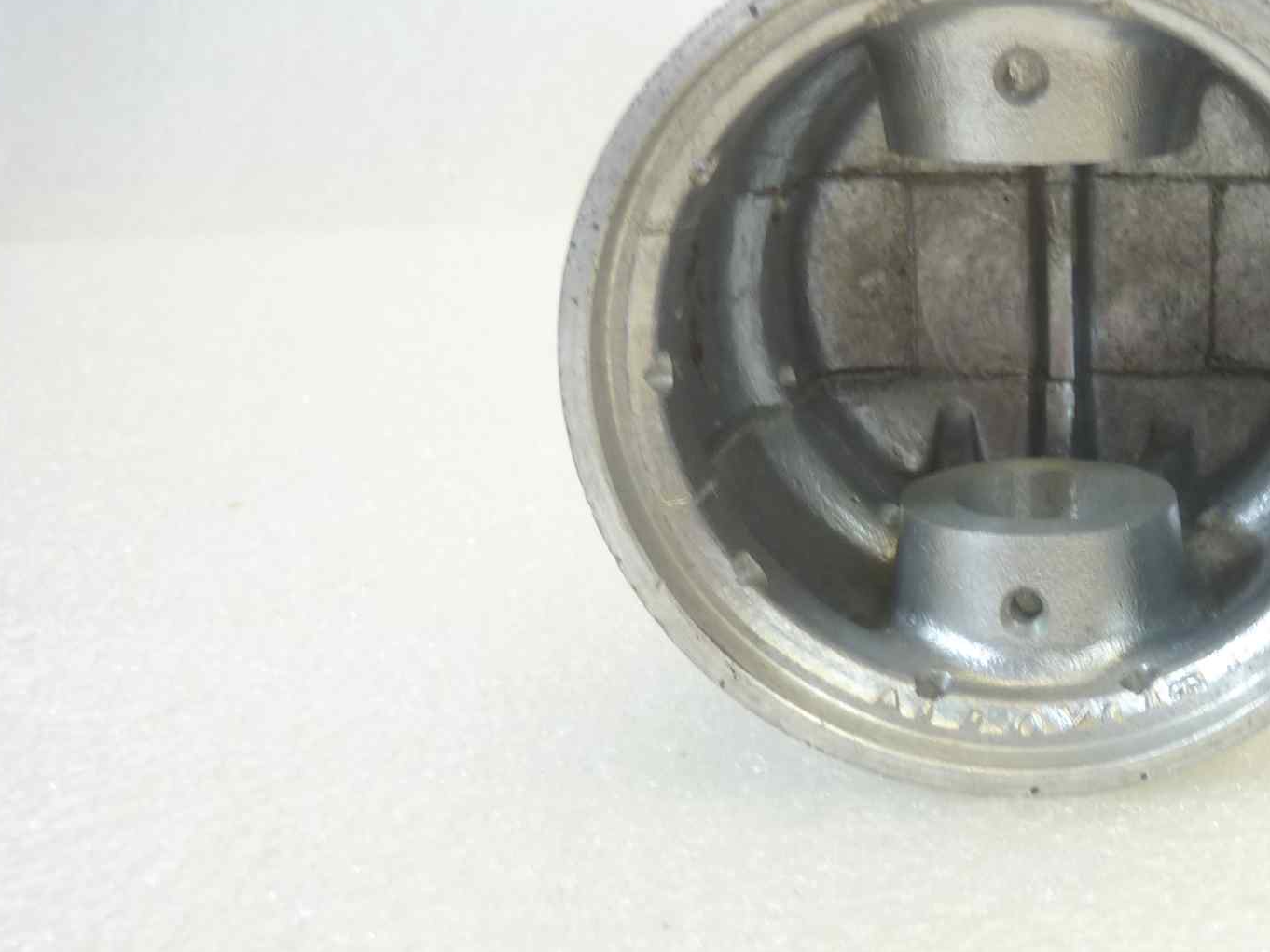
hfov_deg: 37.4
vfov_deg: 30.9
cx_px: 1182
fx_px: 1724
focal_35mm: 47
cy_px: 507
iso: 80
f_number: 3.3
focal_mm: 4.1
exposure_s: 1/20
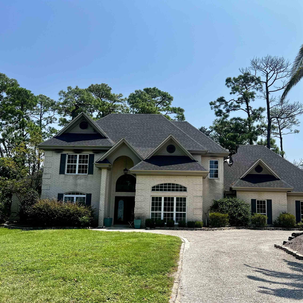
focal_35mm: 31
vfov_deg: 52.5
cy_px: 153
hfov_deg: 52.0
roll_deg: -0.7
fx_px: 307
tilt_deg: +9.7
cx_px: 190
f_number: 1.5
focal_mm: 5.7
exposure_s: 1/5319
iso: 50
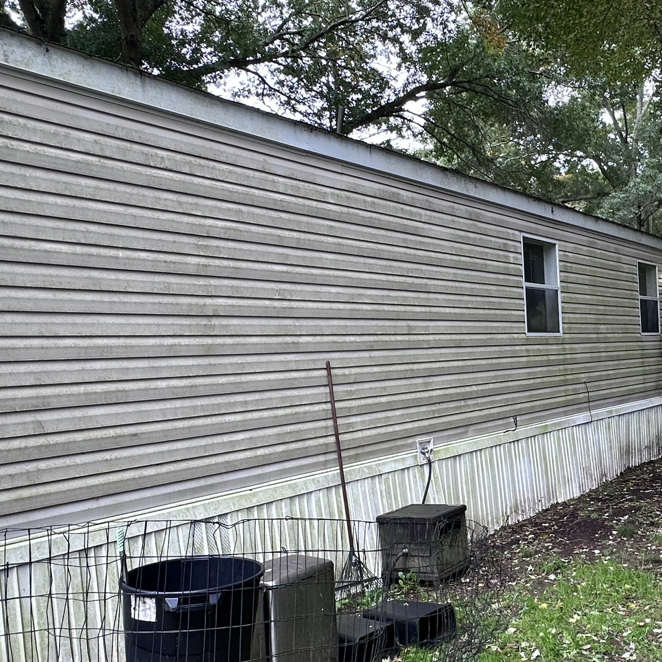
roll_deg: +2.5
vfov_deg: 48.4
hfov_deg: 46.5
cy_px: 364
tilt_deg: +0.0
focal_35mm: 34
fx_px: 736
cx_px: 506
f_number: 2.2
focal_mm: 2.22
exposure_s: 1/99
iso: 64
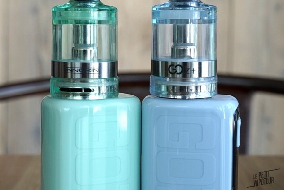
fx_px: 261
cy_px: 95
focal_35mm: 33
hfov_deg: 57.2
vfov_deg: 40.1
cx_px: 142
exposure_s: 1/20
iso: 160
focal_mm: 33
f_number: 9
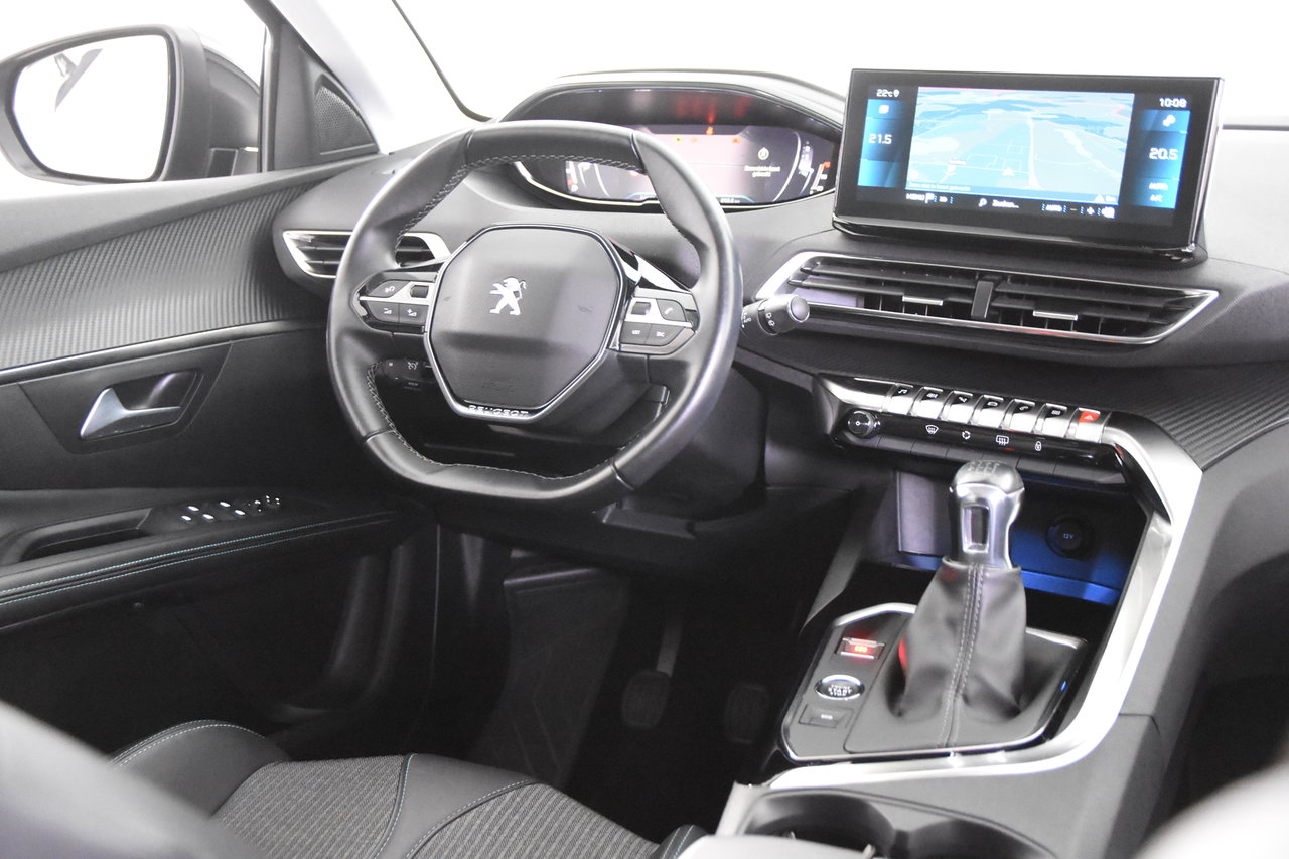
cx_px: 644
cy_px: 430
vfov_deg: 34.2
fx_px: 1396
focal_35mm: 39
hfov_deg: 49.6
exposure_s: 1/40
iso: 10000
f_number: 3.2
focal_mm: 26
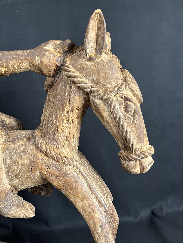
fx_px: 183
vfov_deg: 67.3
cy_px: 122
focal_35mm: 26
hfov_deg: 53.1
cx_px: 92
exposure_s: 1/60
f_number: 1.6
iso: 250
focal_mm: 5.1
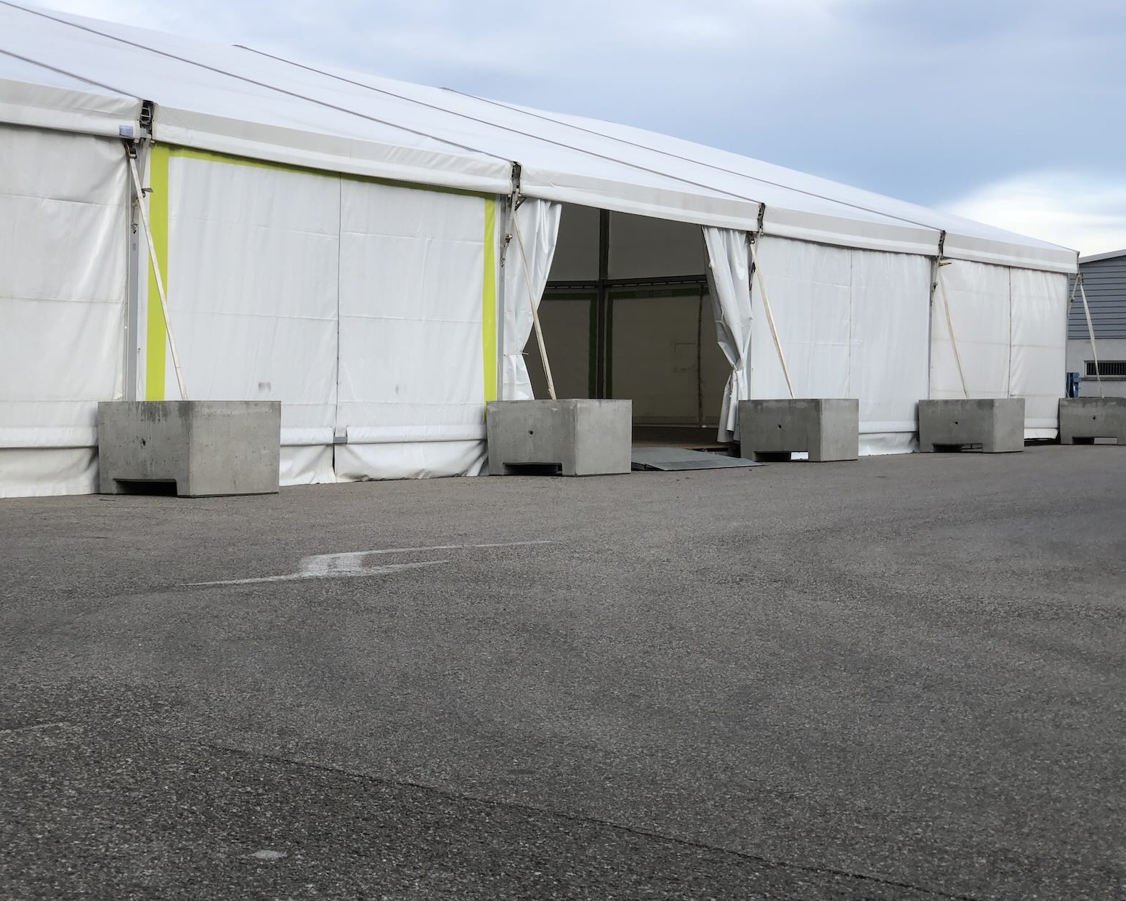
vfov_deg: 27.6
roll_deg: +0.2
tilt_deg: -2.0
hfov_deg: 34.1
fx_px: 1833
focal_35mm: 55
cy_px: 448
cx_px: 543
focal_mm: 6
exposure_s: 1/476
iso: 16
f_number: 2.4
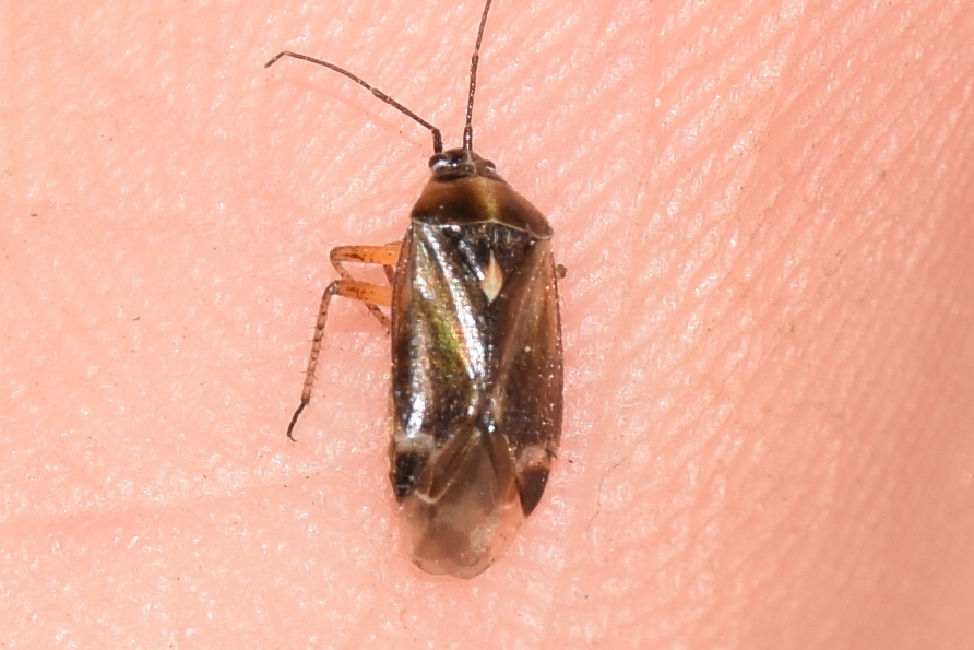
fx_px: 6115
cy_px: 348
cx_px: 455
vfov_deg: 6.1
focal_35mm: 226
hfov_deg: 9.1
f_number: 11
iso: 100
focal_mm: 140
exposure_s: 1/160
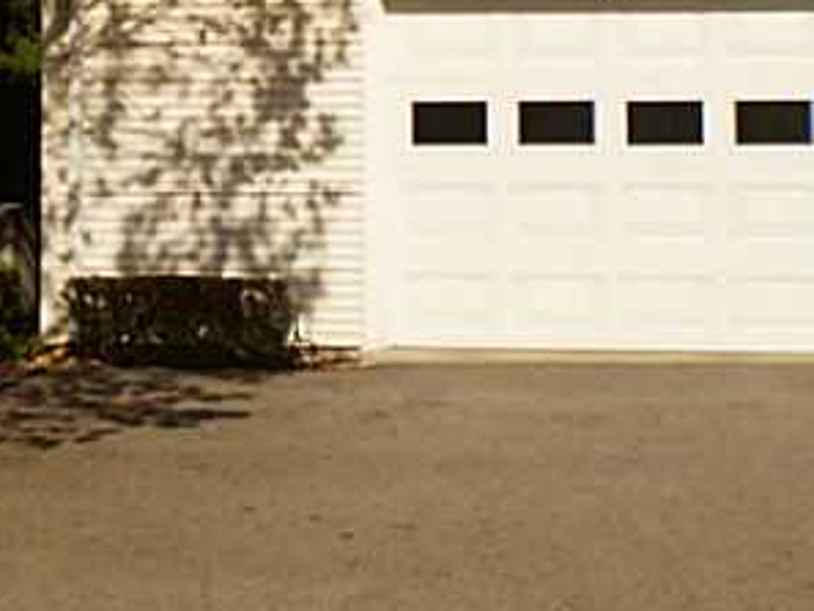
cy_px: -52
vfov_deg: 14.9
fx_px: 2282
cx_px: 200
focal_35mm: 97
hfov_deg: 20.1
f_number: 4.6
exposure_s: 1/1250
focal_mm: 6.3
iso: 64
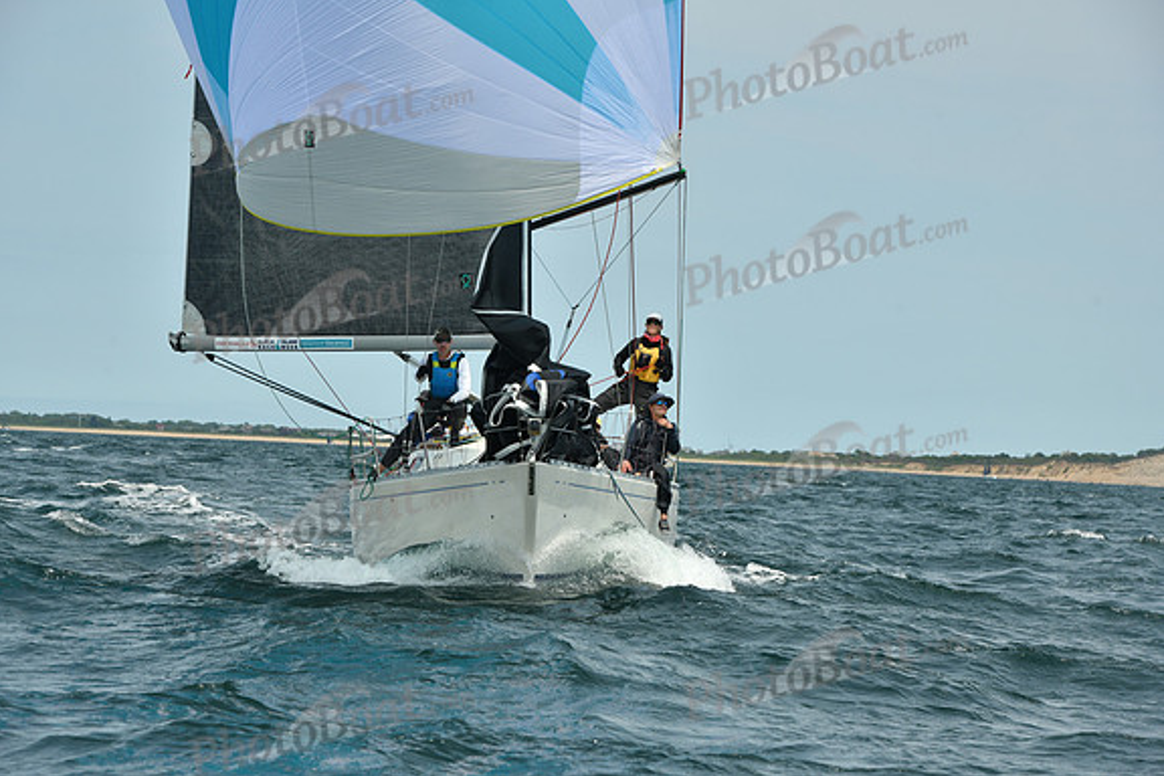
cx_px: 580
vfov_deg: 9.7
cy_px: 387
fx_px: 4559
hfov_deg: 14.6
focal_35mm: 141
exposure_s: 1/1250
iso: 320
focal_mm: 140
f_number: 9
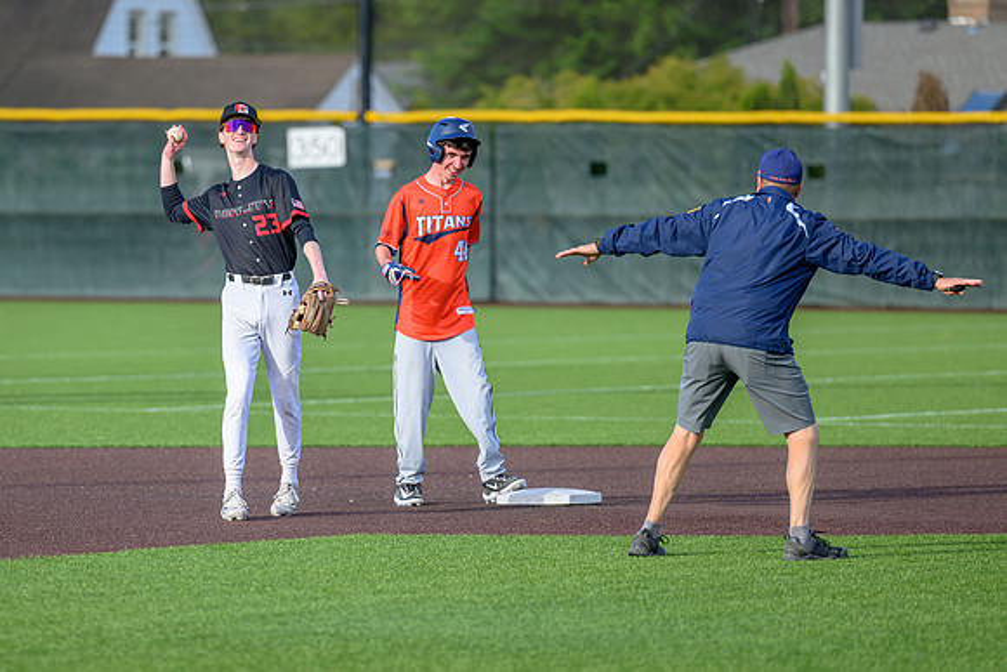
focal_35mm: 302
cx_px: 258
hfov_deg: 6.8
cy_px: 327
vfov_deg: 4.6
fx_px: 8442
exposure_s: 1/2000
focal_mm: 200
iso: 360
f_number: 3.2
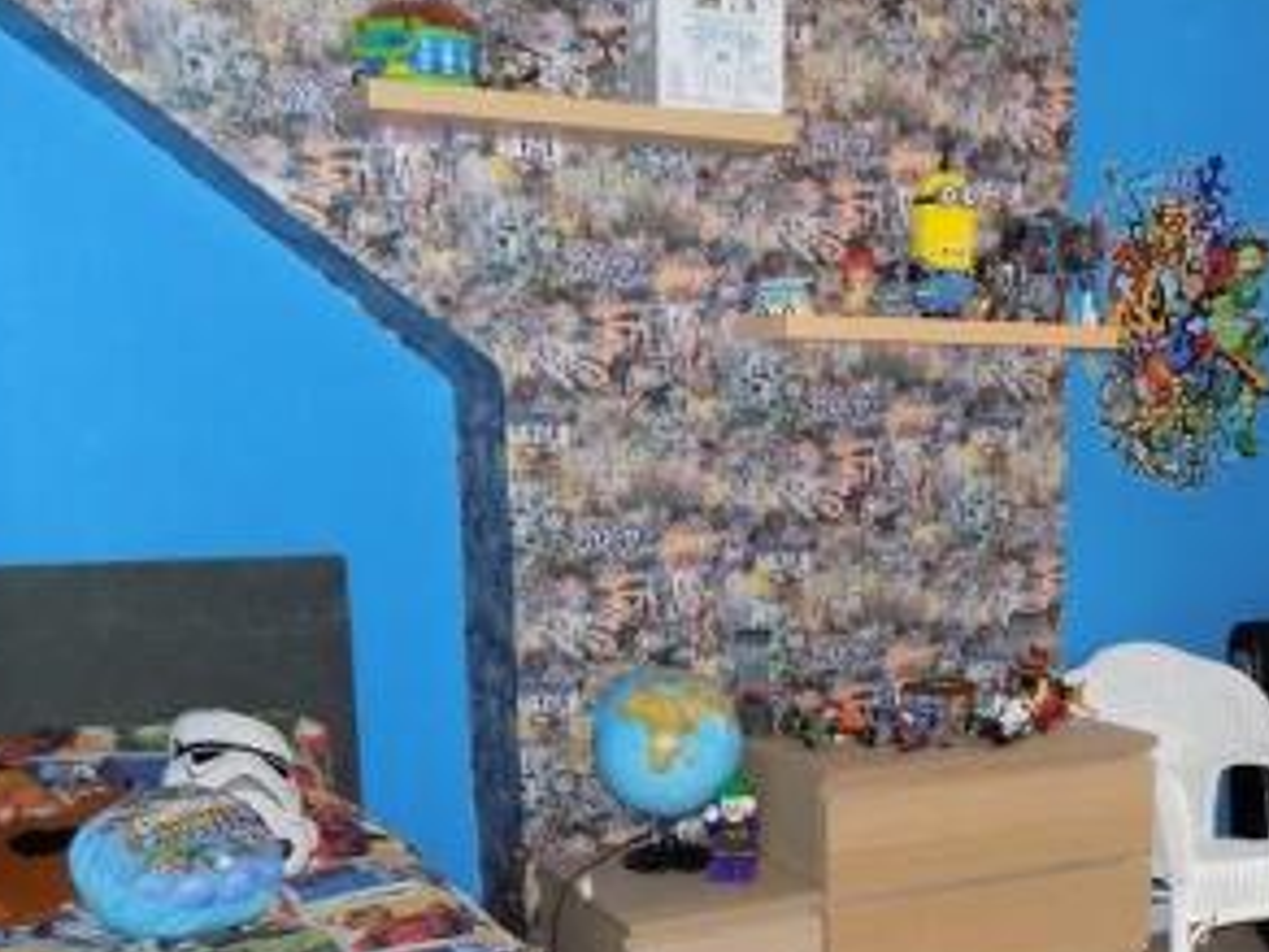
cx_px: 854
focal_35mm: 46
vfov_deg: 30.2
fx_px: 1686
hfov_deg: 40.7
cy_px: 850
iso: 320
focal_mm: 4
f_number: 3.1
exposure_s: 1/30
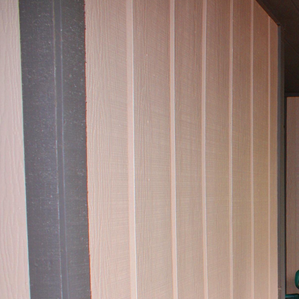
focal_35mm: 57
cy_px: 241
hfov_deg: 27.1
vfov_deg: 29.3
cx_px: 344
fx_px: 557
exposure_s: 1/60
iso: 400
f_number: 5.6
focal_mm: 18
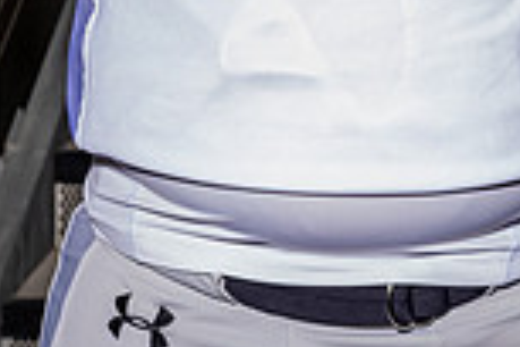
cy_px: -391
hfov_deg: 14.2
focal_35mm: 144
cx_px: 309
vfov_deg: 8.9
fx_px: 2080
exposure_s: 1/250
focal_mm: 49
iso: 100
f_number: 8
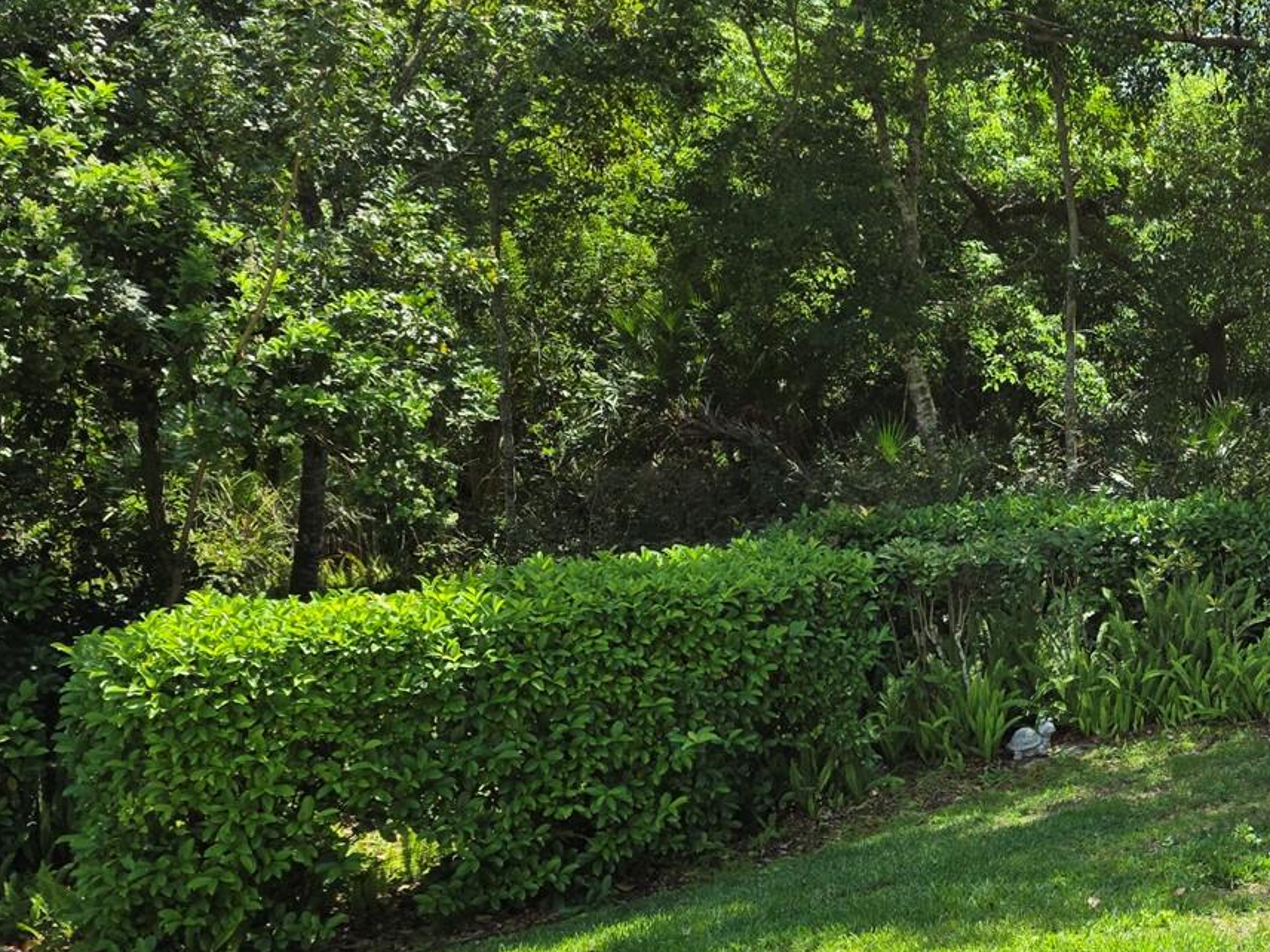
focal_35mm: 43
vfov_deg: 33.3
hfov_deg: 40.7
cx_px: 1131
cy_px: 624
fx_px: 1578
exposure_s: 1/2708
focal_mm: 6.25
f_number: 1.7
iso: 80
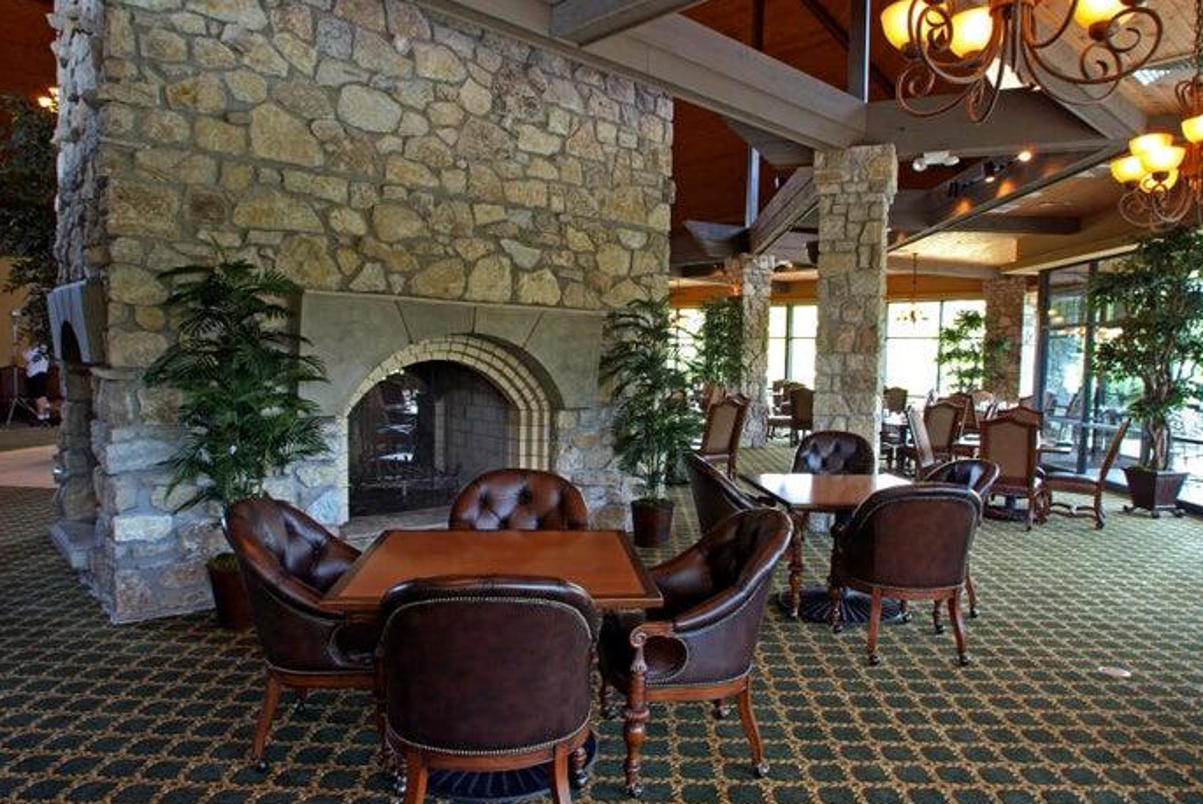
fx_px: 736
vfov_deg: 57.3
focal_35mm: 22
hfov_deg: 78.5
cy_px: 391
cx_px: 613
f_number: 9.5
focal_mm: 14
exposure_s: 1.5
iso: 200
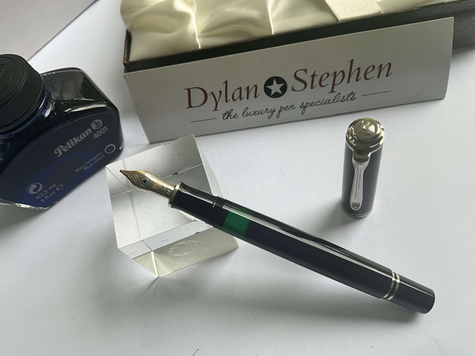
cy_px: 178
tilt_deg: -59.6
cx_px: 238
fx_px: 398
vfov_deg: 48.2
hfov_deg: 61.7
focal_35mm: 29
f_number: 1.8
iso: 20
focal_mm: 3
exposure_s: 1/122
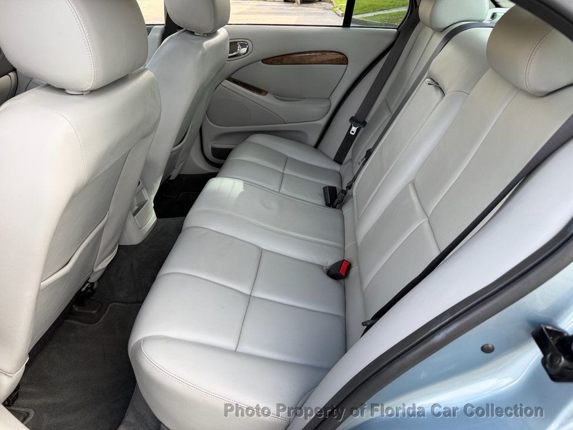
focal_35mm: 24
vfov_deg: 56.8
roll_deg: -1.0
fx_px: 397
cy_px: 215
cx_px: 286
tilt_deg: -31.3
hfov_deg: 71.6
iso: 64
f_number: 1.78
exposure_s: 1/226
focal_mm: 6.76
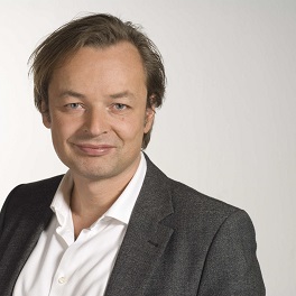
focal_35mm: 116
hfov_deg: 15.0
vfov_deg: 15.0
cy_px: 149
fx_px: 1122
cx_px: 117
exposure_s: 1/125
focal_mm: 60
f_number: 10
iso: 100
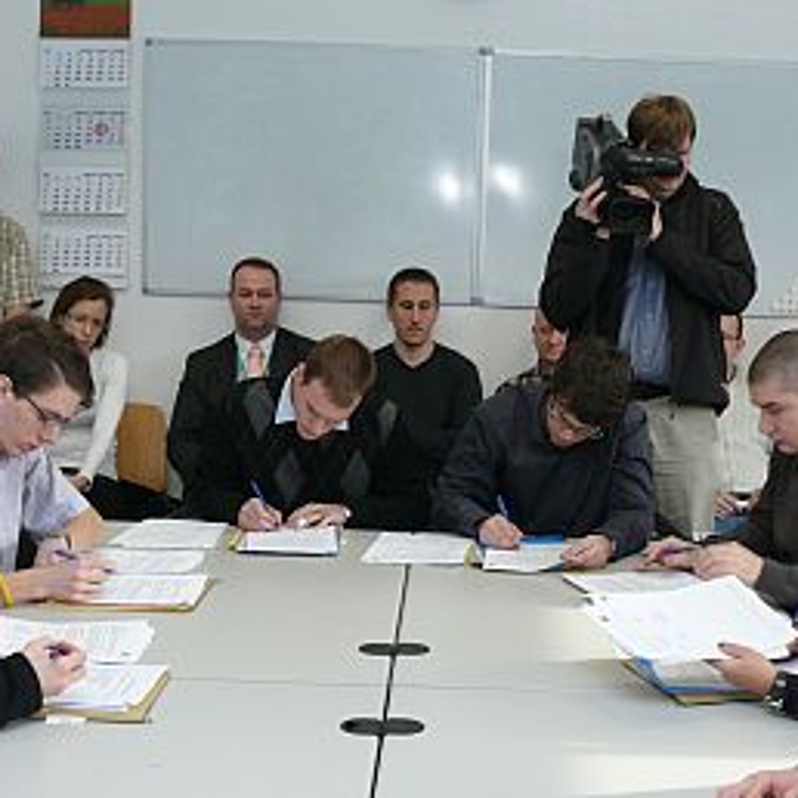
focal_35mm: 54
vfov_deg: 31.6
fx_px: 1408
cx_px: 467
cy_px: 448
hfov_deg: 31.6
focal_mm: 7.4
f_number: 4
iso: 100
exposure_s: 1/30
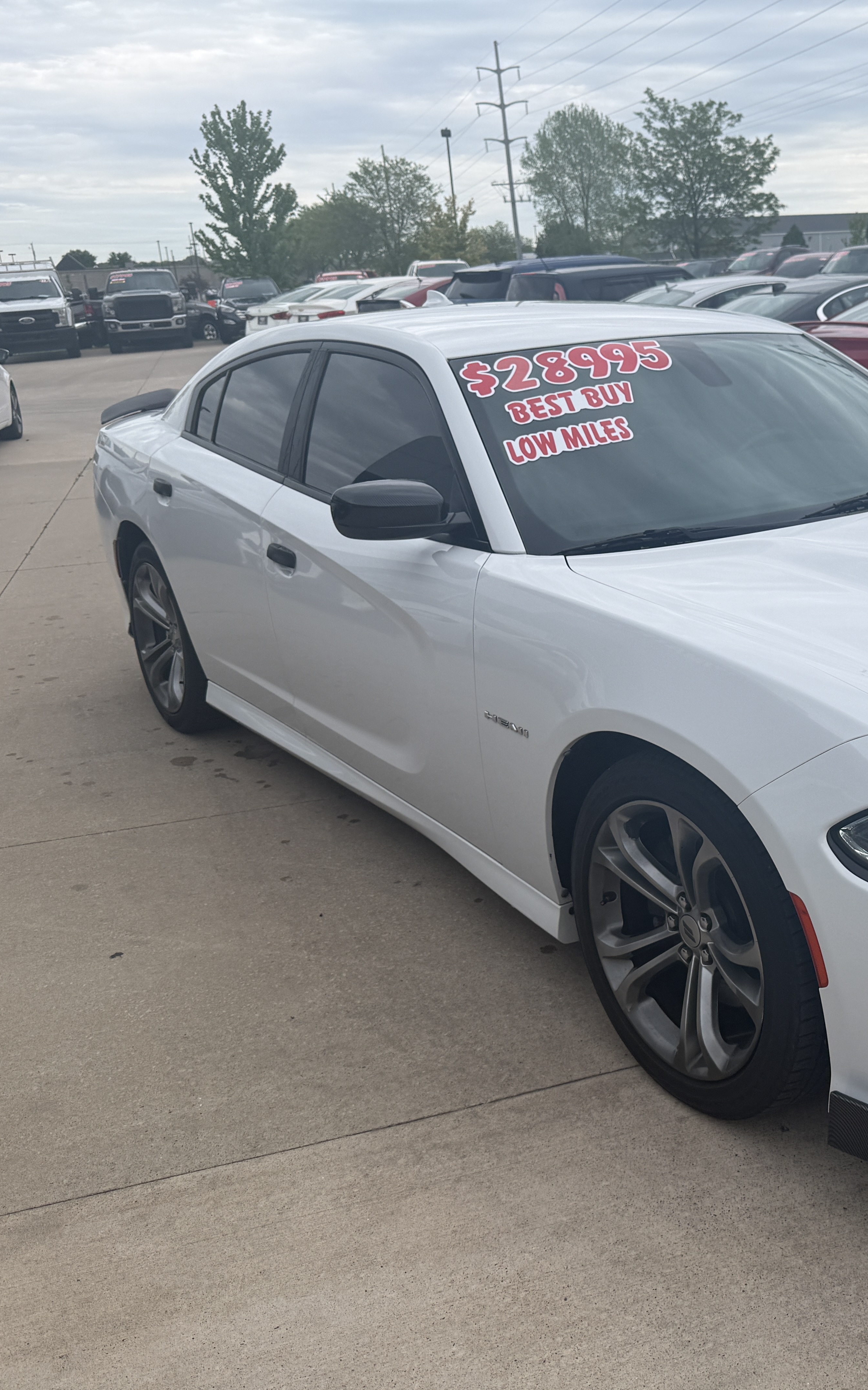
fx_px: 1287
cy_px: 696
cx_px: 713
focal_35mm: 34
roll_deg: +2.7
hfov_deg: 35.9
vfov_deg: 56.7
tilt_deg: -17.6
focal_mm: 6.76
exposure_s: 1/1553
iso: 80
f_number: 1.78
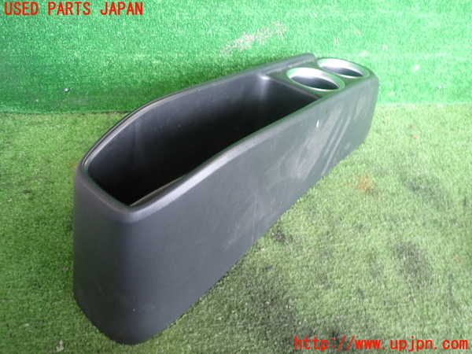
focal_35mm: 25
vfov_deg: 54.9
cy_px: 177
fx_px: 341
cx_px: 236
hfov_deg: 69.4
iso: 200
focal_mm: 4.5
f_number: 2
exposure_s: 1/30
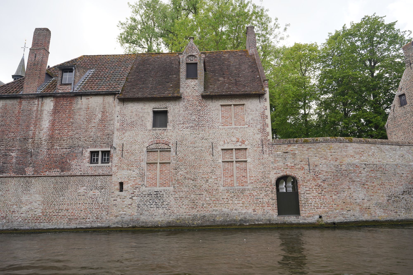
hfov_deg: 73.7
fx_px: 275
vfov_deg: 53.1
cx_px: 206
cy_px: 138
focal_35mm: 24
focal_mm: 24
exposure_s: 1/100
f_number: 9
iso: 100
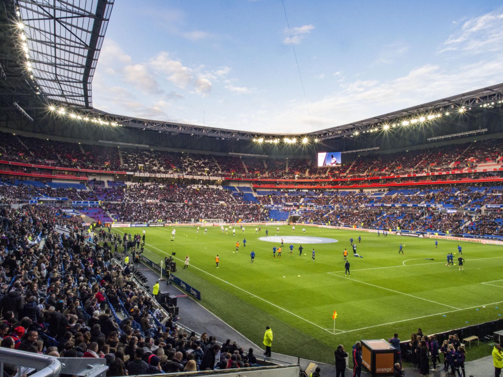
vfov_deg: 56.8
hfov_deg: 71.6
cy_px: 188
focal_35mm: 24
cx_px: 252
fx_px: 349
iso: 2000
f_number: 16
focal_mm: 12
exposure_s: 1/60
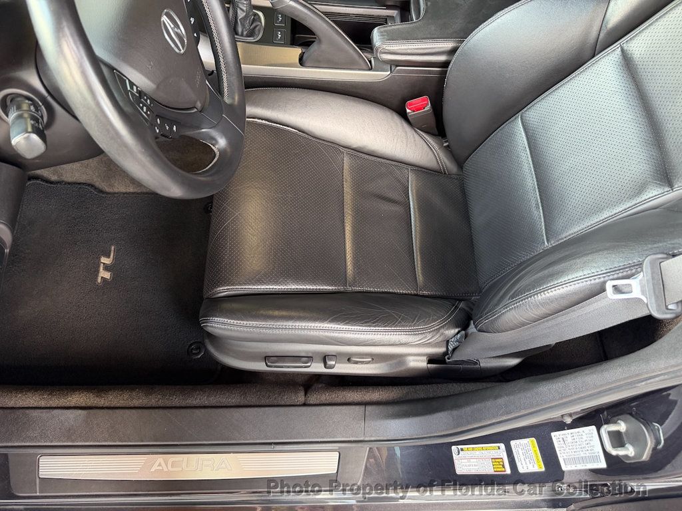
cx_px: 341
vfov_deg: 56.8
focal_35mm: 24
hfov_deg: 71.6
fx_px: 473
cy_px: 256
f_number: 1.78
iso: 250
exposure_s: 1/60
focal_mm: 6.76
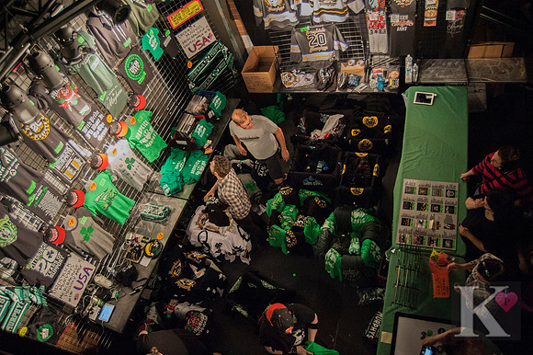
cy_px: 178
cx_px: 266
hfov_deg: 65.5
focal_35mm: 28
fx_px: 414
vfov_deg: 46.4
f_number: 3.5
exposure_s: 1/160
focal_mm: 28
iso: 1600
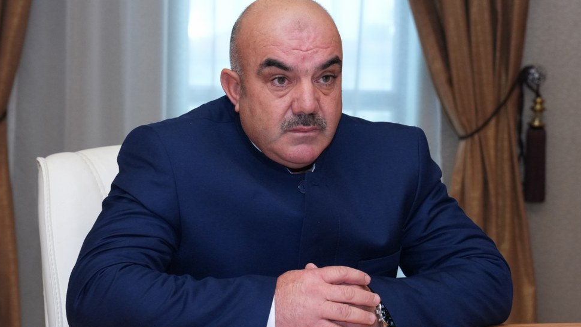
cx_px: 297
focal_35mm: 116
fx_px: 1787
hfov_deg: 18.5
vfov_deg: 10.4
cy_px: 176
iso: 2000
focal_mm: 70
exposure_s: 1/200
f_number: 5.6
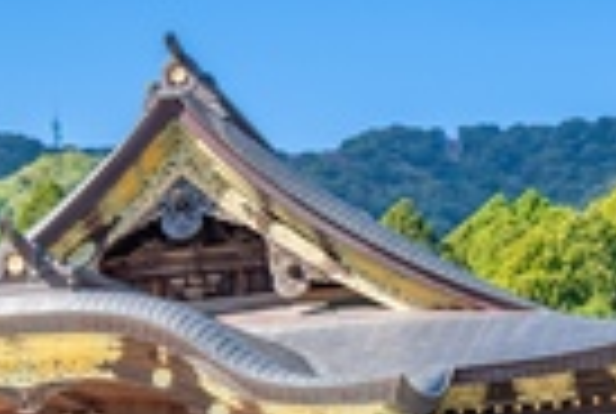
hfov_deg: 19.9
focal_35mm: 102
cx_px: 171
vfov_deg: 13.4
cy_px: 349
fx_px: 1749
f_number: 5.6
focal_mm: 35
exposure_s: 1/160
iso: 100
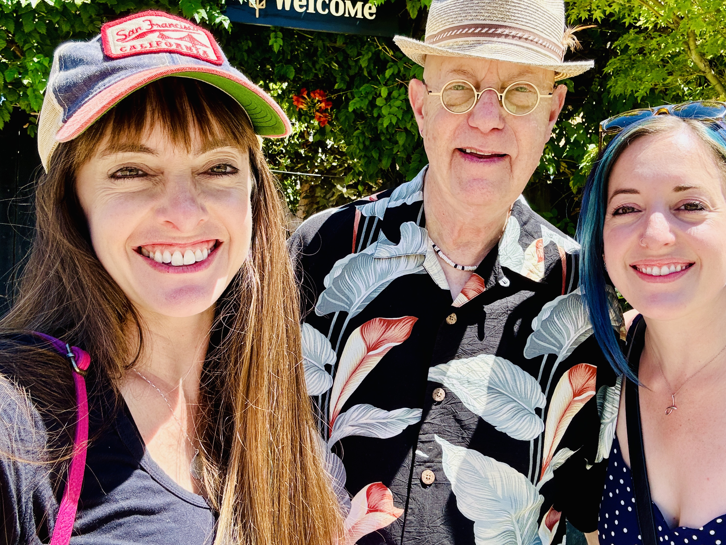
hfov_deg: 58.3
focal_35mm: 31
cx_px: 378
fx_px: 650
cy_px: 245
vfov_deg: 45.4
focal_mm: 2.69
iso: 25
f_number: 1.9
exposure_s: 1/395
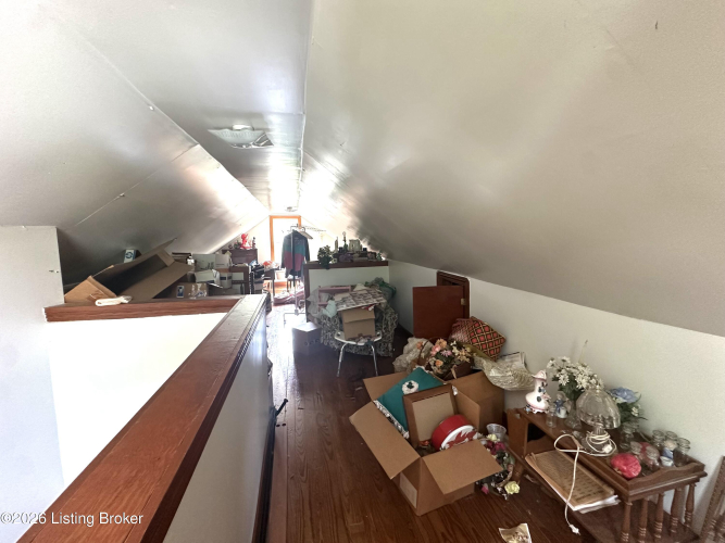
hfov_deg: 102.1
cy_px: 272
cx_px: 362
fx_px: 293
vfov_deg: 85.7
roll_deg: +0.4
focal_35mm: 14
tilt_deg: -6.3
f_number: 2.2
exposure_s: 1/67
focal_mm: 2.22
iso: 320
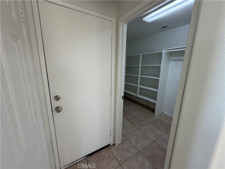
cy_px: 84
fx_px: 91
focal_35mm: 14
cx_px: 112
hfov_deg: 102.1
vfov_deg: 85.7
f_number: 2.2
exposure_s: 1/120
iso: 160
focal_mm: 2.22
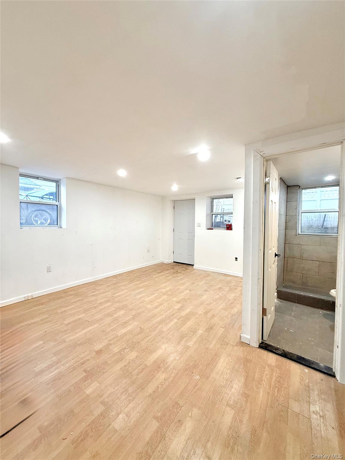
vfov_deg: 102.1
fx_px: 186
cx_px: 172
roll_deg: -1.0
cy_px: 230
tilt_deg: -1.2
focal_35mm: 14
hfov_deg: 85.7
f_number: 2.2
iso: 160
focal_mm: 2.22
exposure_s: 1/120
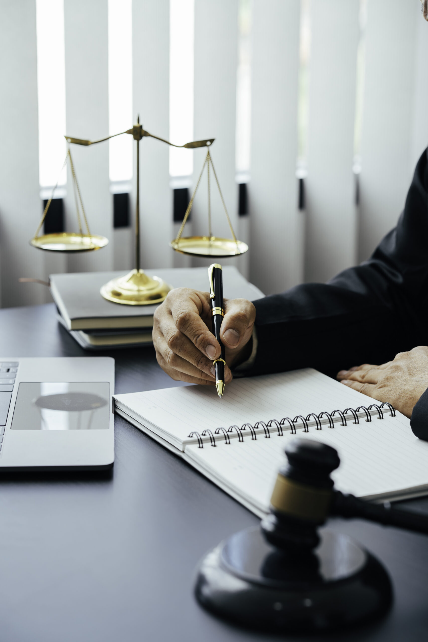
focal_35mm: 85
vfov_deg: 23.9
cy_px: 321
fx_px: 1516
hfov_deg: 16.1
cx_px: 214
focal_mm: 85
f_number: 3.5
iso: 200
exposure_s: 1/125
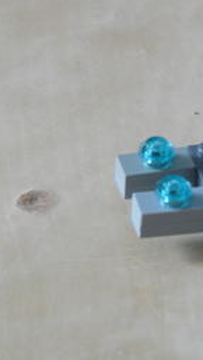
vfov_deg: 8.8
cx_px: 242
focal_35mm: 245
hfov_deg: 4.9
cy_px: 180
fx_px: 2346
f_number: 3.6
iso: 200
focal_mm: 26.4
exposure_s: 1/13
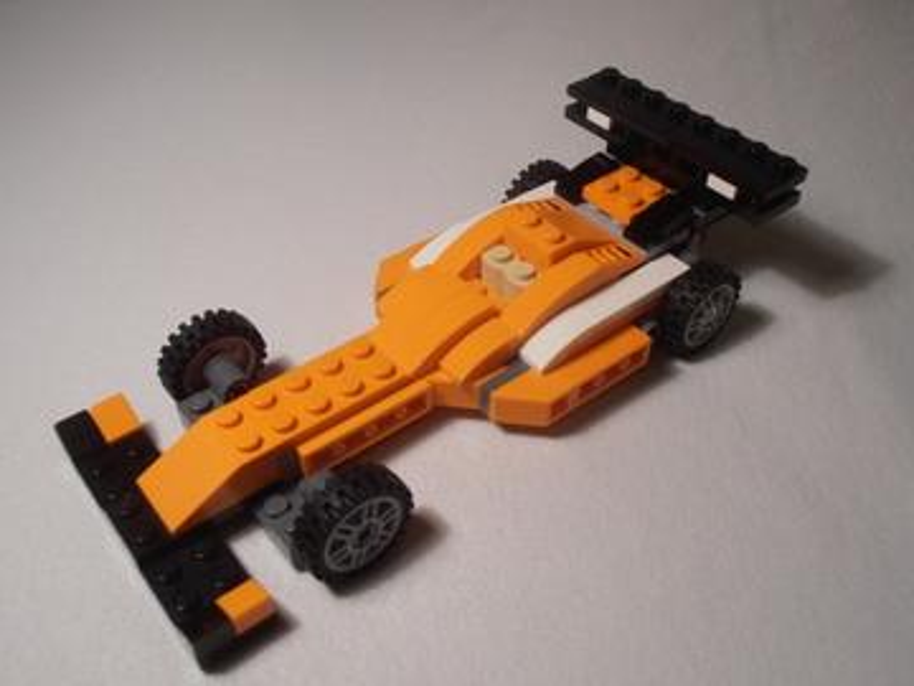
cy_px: 343
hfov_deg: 50.1
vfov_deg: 38.7
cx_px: 457
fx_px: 977
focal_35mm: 37
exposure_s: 1/40
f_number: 3.9
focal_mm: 6.61
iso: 100
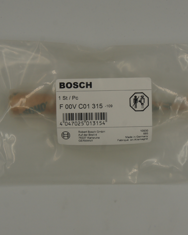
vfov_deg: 20.6
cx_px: 116
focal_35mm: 93
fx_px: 646
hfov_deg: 16.5
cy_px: 122
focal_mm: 35
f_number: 11
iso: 200
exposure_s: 1/125
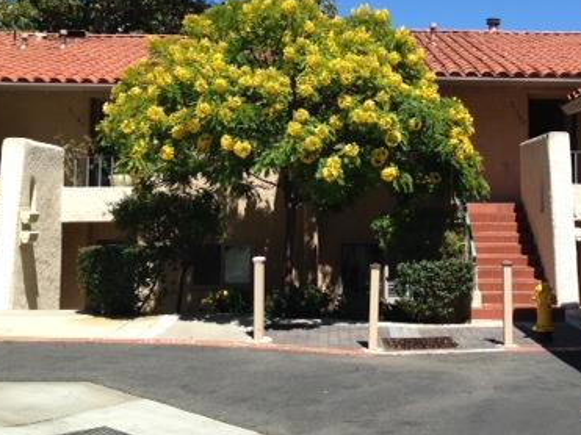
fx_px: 956
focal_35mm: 57
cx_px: 404
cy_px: 160
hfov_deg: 33.4
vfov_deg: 25.6
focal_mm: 4.12
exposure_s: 1/1355
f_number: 2.4
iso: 50
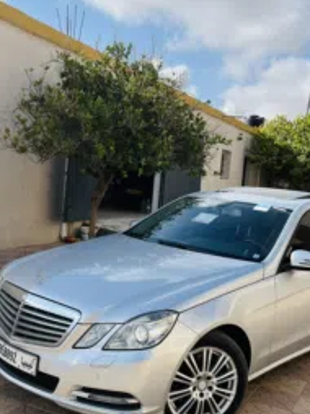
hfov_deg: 35.0
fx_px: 490
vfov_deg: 45.8
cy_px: 217
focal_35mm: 41
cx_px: 179
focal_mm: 5.1
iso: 50
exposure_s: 1/3521
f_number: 1.6
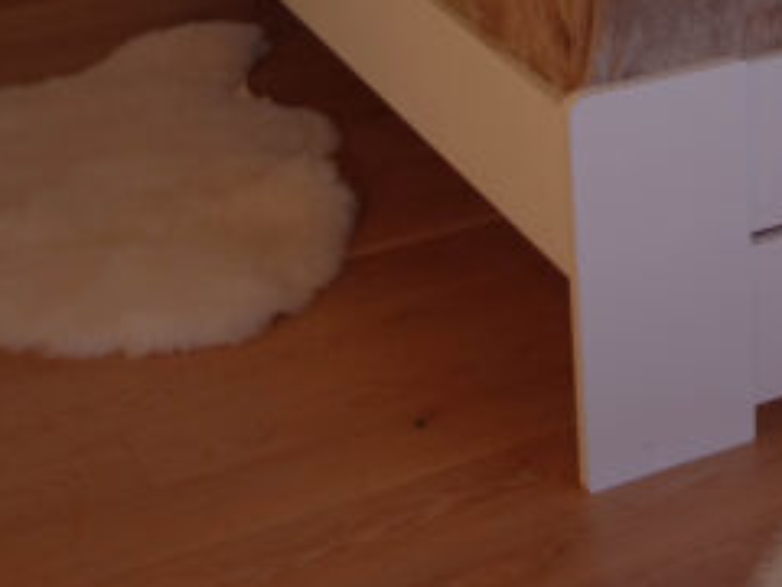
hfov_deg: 19.7
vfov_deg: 15.0
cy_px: -134
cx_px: 863
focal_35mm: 95
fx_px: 2146
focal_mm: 19
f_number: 3.8
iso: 640
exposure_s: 1/50
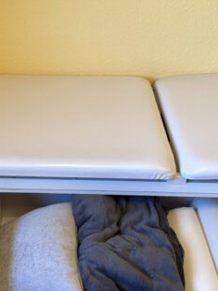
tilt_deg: -31.9
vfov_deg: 29.4
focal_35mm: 66
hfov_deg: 22.0
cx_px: 46
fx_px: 555
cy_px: 128
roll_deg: -0.6
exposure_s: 1/100
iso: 100
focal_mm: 5.96
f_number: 1.6
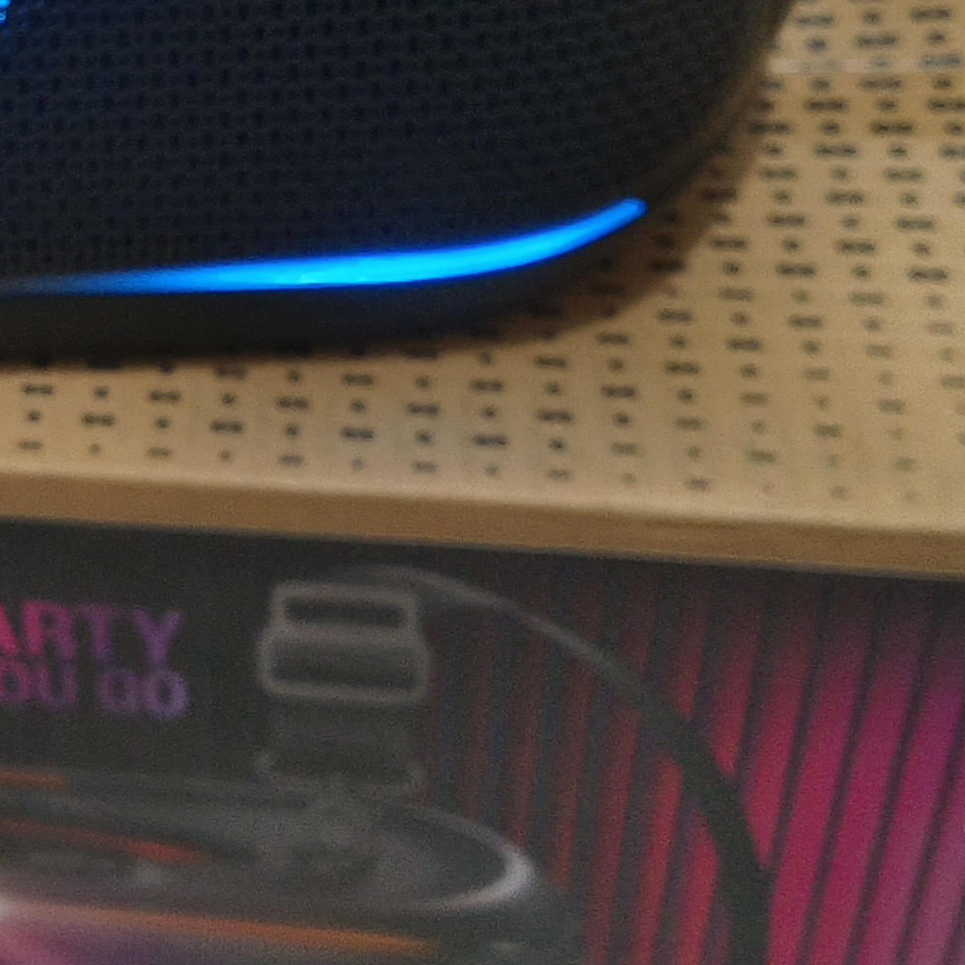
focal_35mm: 83
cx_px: -129
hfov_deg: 19.9
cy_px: -92
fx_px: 2618
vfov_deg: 20.0
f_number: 1.88
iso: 978
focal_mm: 5.56
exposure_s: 1/50
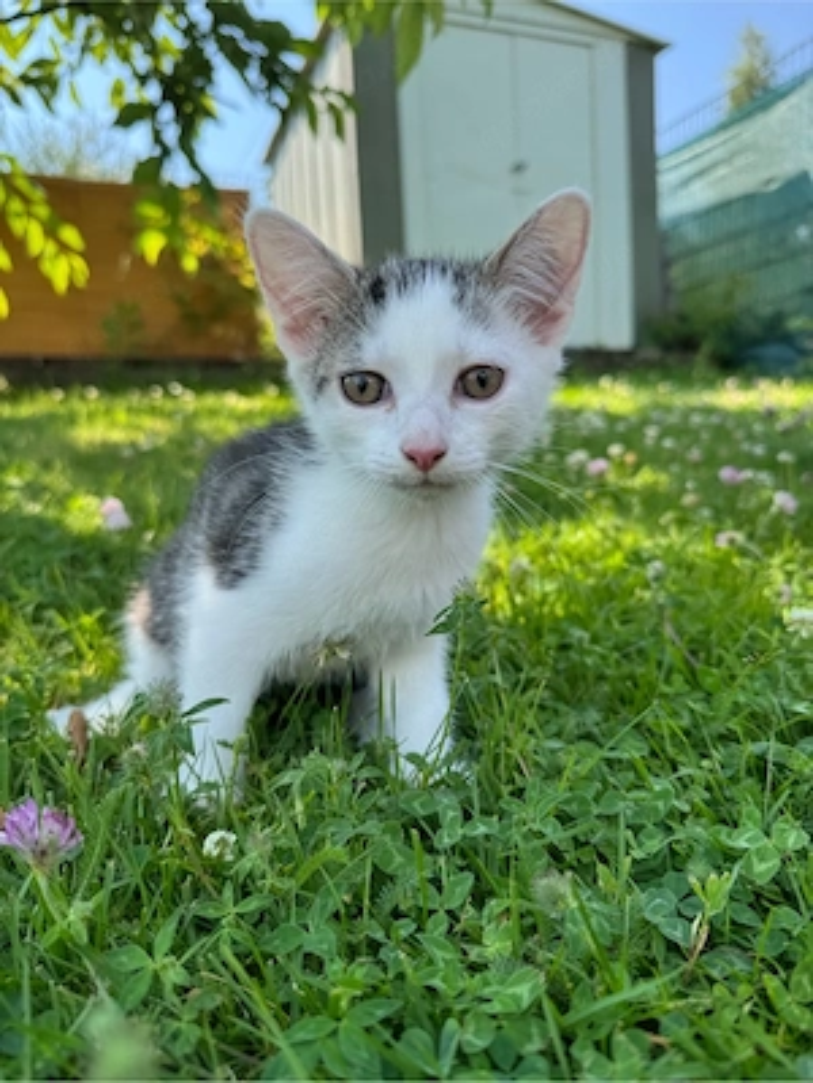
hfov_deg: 56.8
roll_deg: +1.3
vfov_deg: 71.6
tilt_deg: -2.0
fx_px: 752
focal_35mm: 24
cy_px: 542
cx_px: 406
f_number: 1.78
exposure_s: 1/1026
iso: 80
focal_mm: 6.76
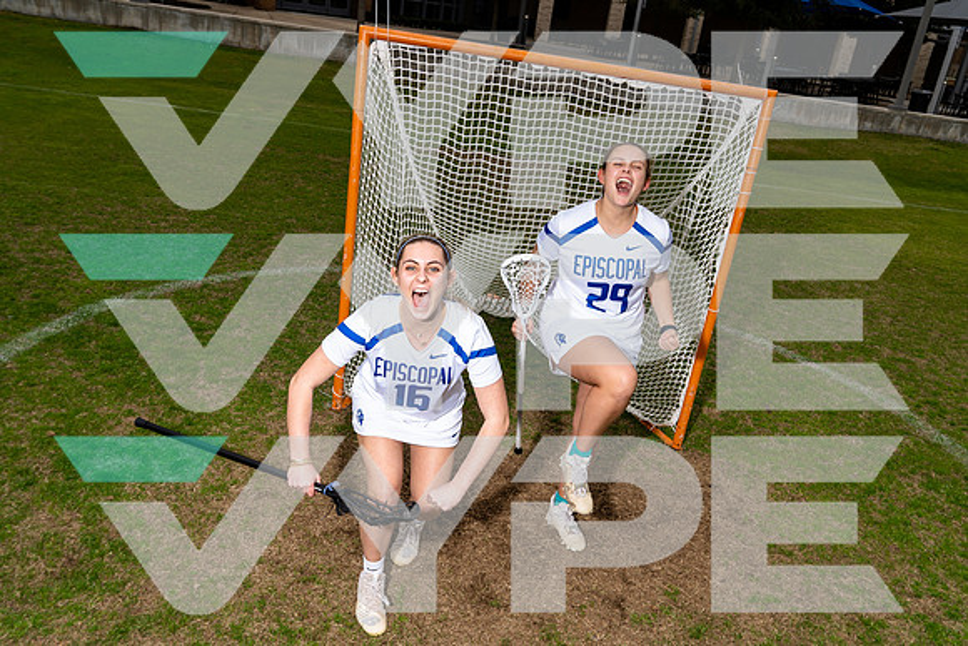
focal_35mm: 30
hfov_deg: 61.9
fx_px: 807
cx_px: 484
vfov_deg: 43.6
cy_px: 323
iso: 200
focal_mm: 30
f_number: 6.3
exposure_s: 1/250
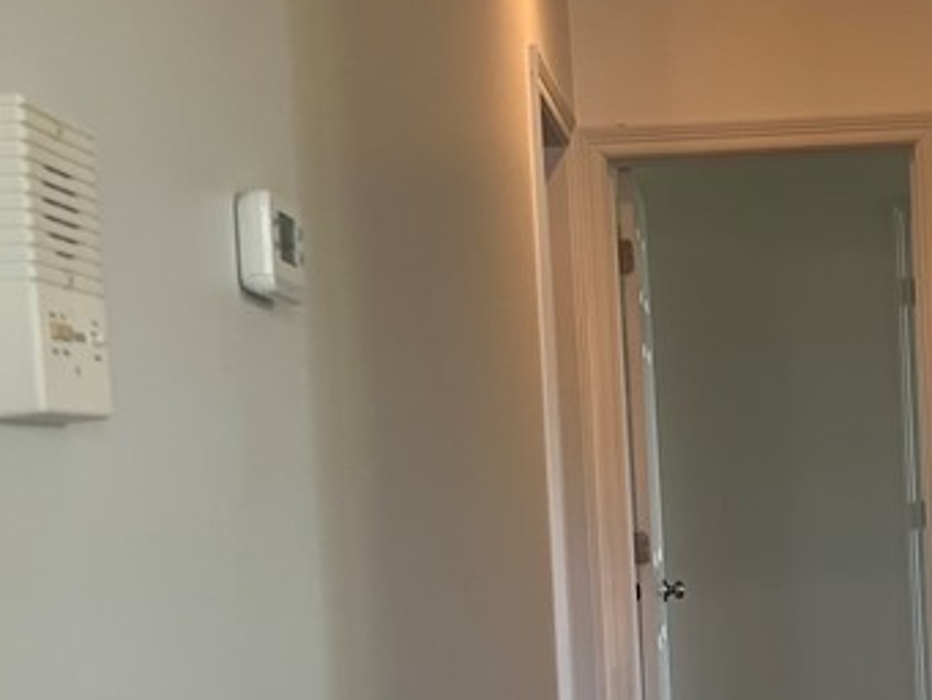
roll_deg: +3.1
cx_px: 782
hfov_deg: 24.5
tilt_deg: -2.1
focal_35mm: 78
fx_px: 2101
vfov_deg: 18.8
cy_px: 536
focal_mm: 5.7
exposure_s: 1/120
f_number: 1.5
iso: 125
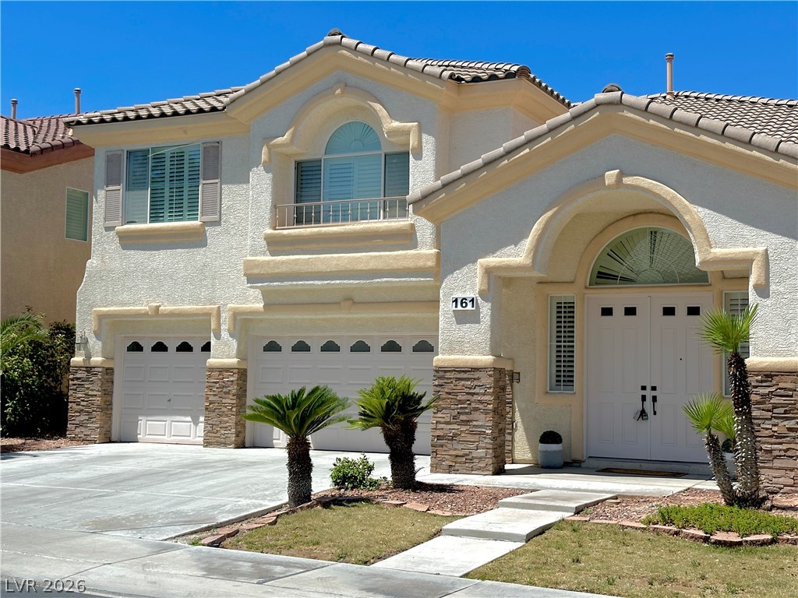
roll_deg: -0.9
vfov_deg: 30.3
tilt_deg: +4.6
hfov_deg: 39.7
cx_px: 399
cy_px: 299
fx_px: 1107
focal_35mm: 48
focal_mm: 6.86
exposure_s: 1/5882
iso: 64
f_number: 1.78
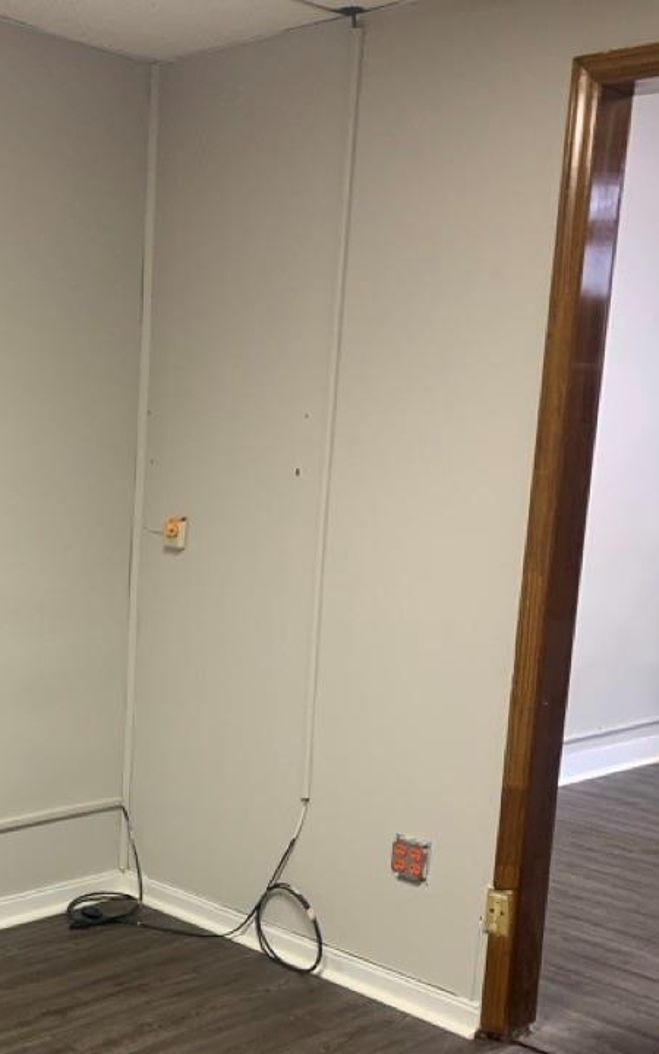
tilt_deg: -13.5
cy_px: 785
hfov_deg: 25.5
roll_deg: -1.6
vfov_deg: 40.0
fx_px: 1408
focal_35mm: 49
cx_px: 67
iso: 160
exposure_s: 1/60
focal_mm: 4.25
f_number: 1.8
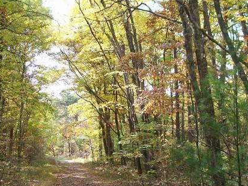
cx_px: 106
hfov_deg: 31.2
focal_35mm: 62
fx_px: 444
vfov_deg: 23.6
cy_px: 97
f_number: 2.7
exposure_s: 1/117
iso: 80
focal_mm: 6
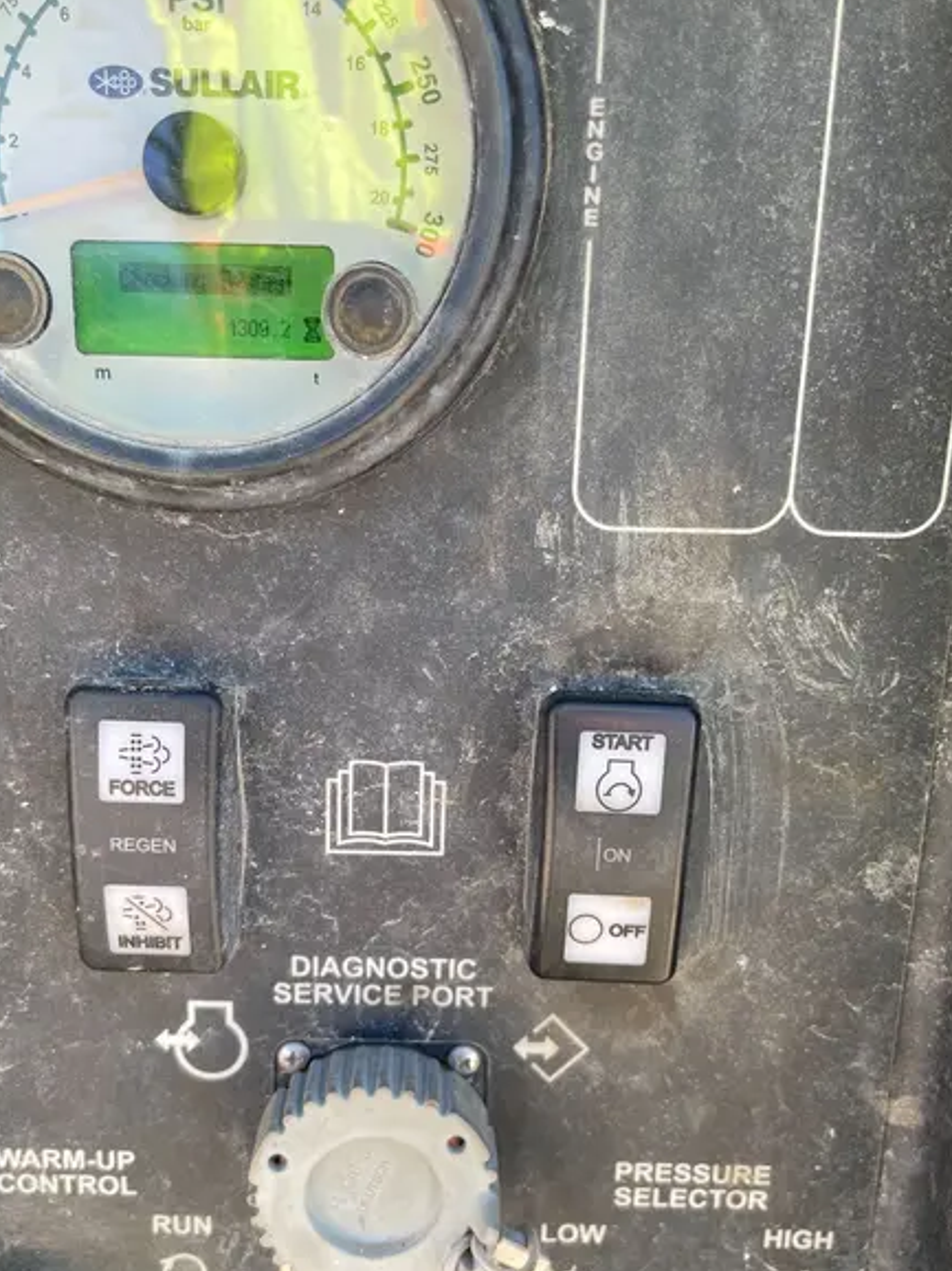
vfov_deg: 55.3
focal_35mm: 33
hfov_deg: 42.8
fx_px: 1211
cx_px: 416
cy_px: 700
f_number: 1.6
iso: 32
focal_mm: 4.2
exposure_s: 1/265
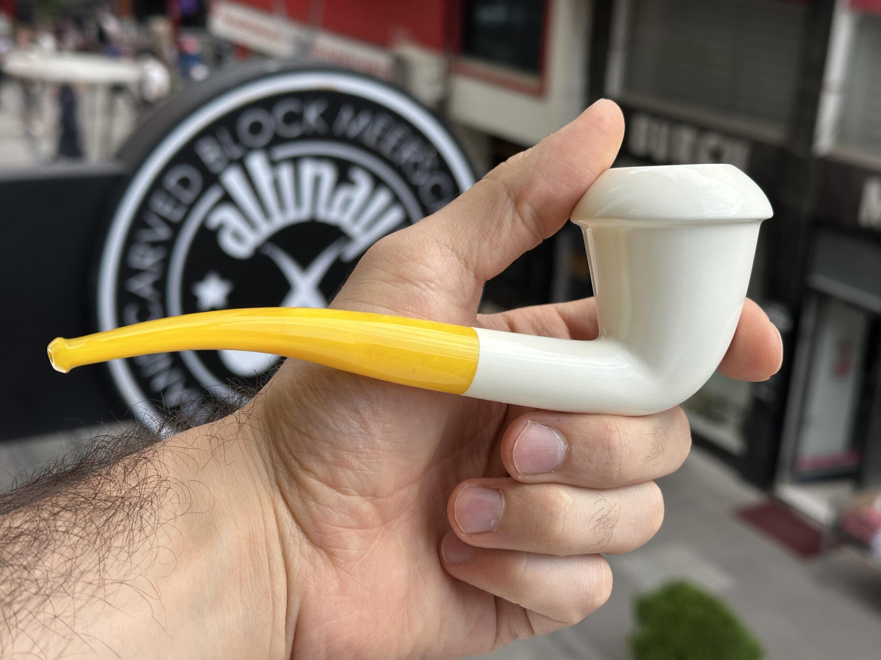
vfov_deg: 30.3
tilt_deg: -18.6
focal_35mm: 48
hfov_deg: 39.7
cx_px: 440
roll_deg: -2.8
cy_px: 330
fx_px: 1222
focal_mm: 6.86
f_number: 1.78
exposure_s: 1/1085
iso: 64
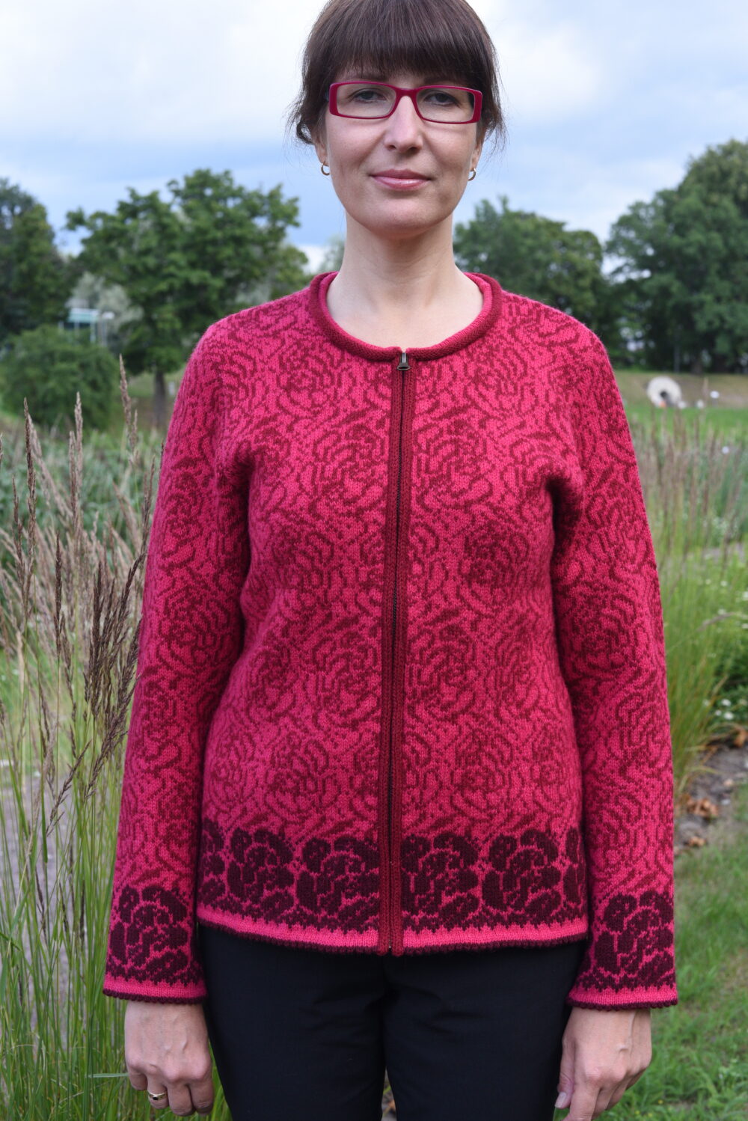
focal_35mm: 50
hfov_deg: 27.0
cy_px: 560
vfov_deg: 39.6
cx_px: 374
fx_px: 1557
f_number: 9
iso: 800
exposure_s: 1/320
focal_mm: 50
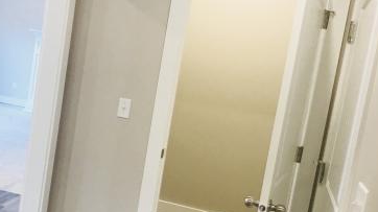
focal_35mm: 54
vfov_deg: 22.2
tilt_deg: -7.4
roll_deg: -9.4
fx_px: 541
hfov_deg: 37.8
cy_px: 116
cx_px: 109
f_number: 1.8
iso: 40
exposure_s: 1/30
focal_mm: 3.99
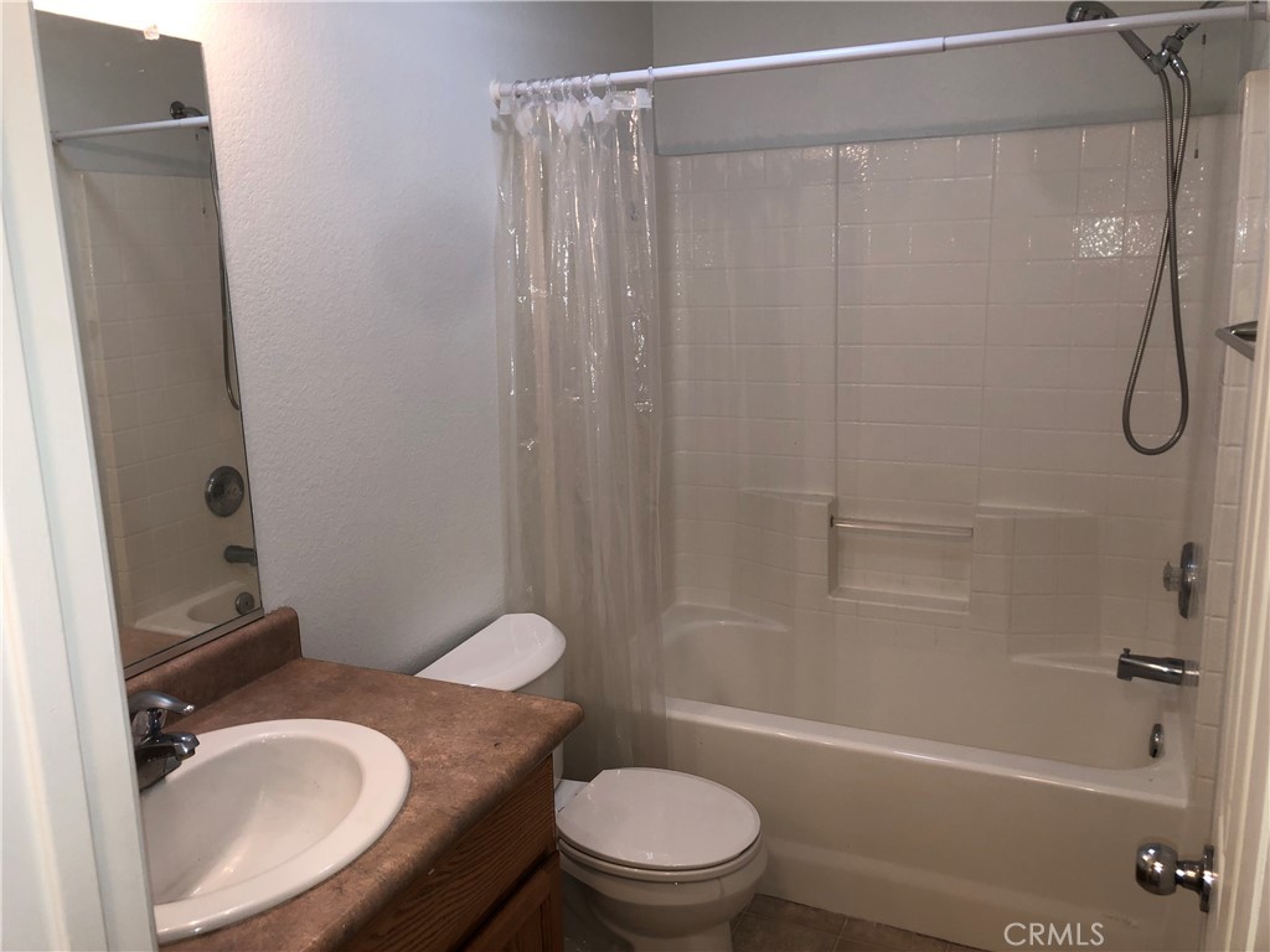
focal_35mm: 28
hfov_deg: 63.4
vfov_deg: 49.7
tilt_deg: -12.2
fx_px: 1027
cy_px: 476
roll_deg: +2.1
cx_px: 635
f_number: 1.8
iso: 20
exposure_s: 1/19
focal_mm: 3.99
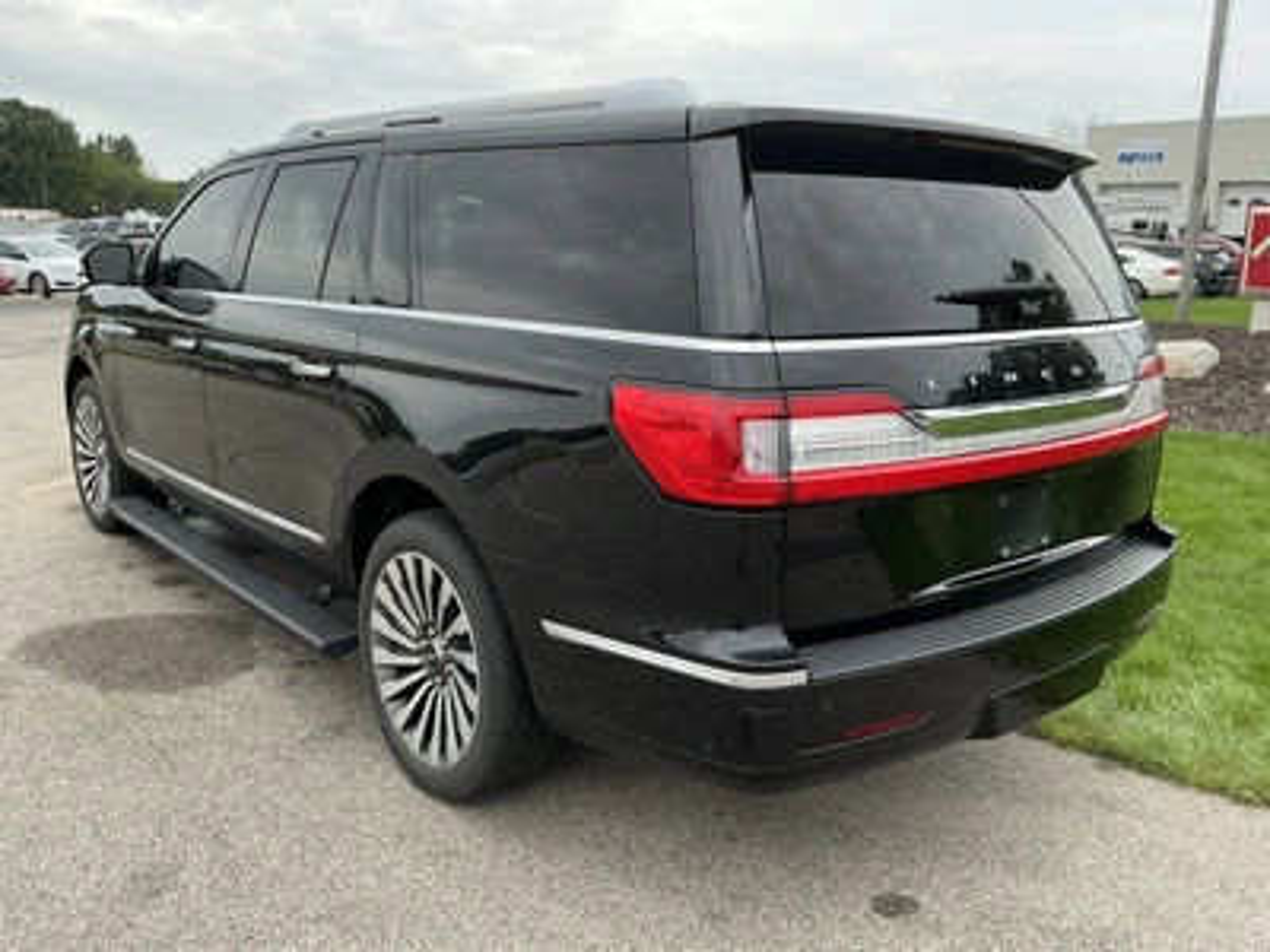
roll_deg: -0.9
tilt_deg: -12.8
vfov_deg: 49.7
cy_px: 476
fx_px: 1027
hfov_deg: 63.4
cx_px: 635
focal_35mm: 28
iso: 20
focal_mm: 3
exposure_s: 1/190
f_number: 1.8
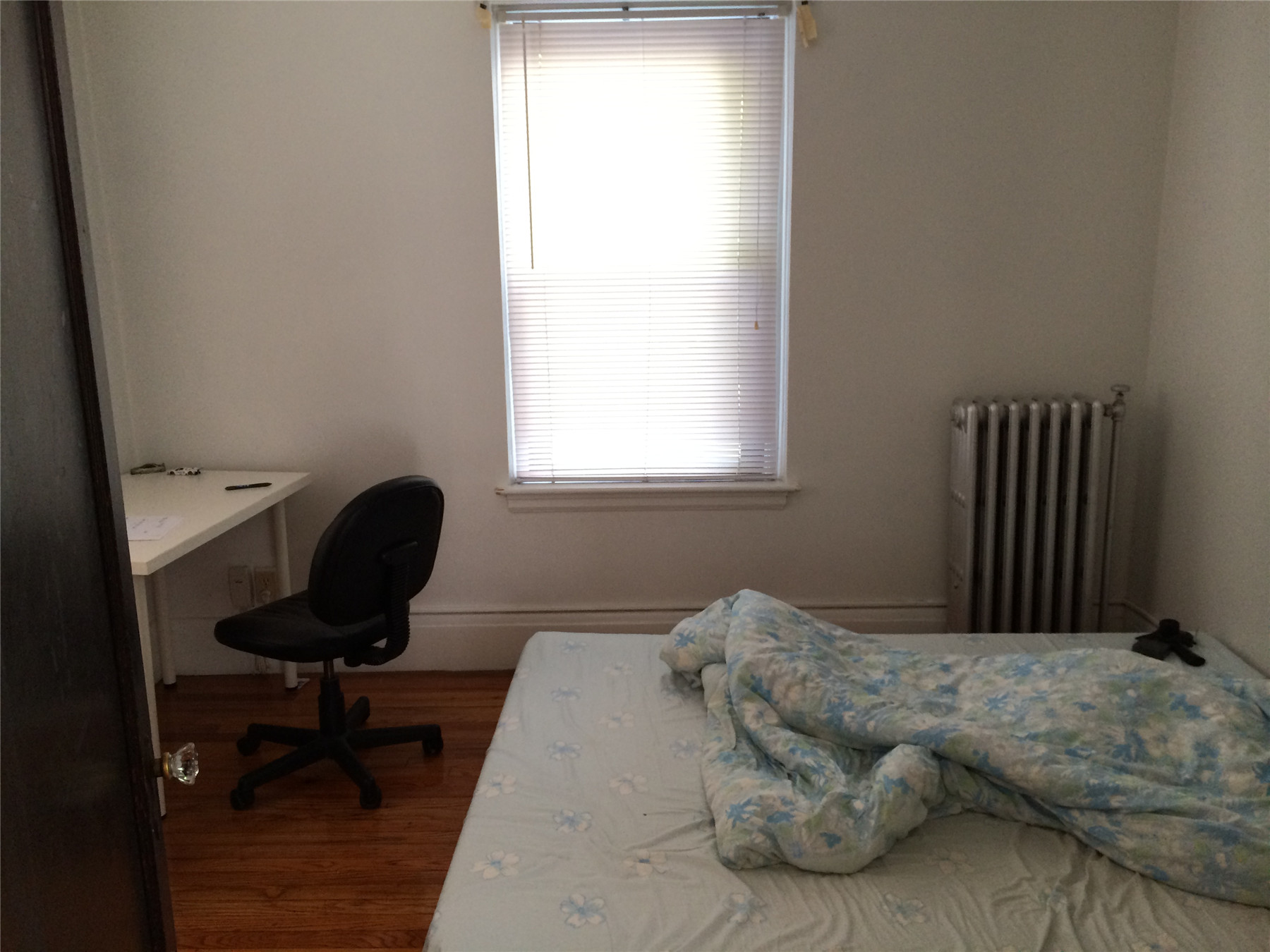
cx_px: 635
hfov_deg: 60.0
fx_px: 1101
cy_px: 476
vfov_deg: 46.8
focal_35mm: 30
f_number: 2.2
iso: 100
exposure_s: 1/30
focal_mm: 4.12
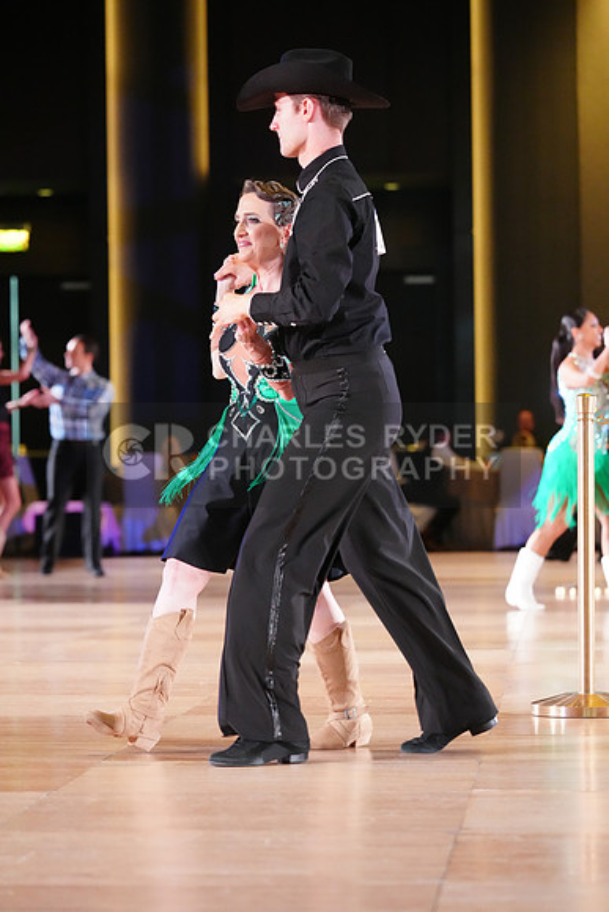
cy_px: 456
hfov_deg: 9.4
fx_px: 3702
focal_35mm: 146
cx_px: 304
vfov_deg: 14.1
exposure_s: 1/320
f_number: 4.5
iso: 8000
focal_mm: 146
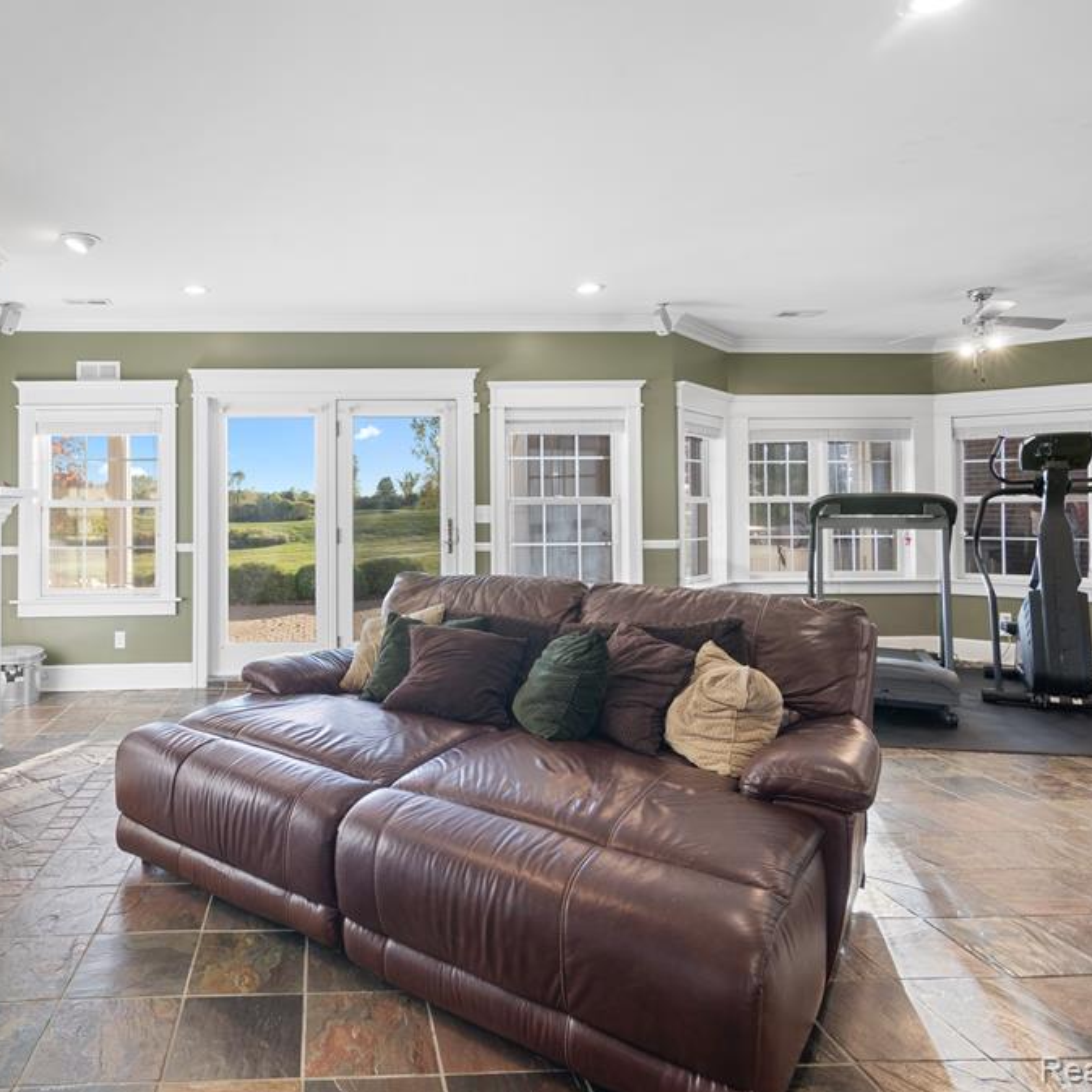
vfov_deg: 69.6
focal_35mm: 22
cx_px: 373
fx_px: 785
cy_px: 541
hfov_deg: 67.9
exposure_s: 1/25
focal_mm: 17
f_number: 9
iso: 320
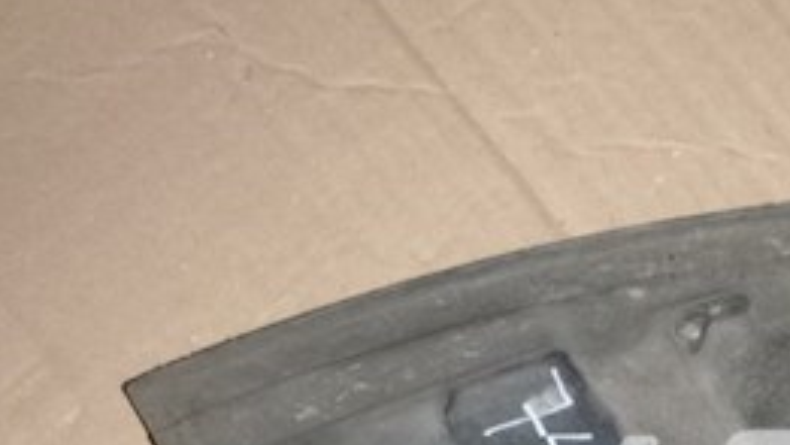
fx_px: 1844
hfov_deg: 23.8
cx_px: 651
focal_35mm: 88
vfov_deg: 13.4
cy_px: 521
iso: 400
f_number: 4.3
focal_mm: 5.9
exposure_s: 1/60
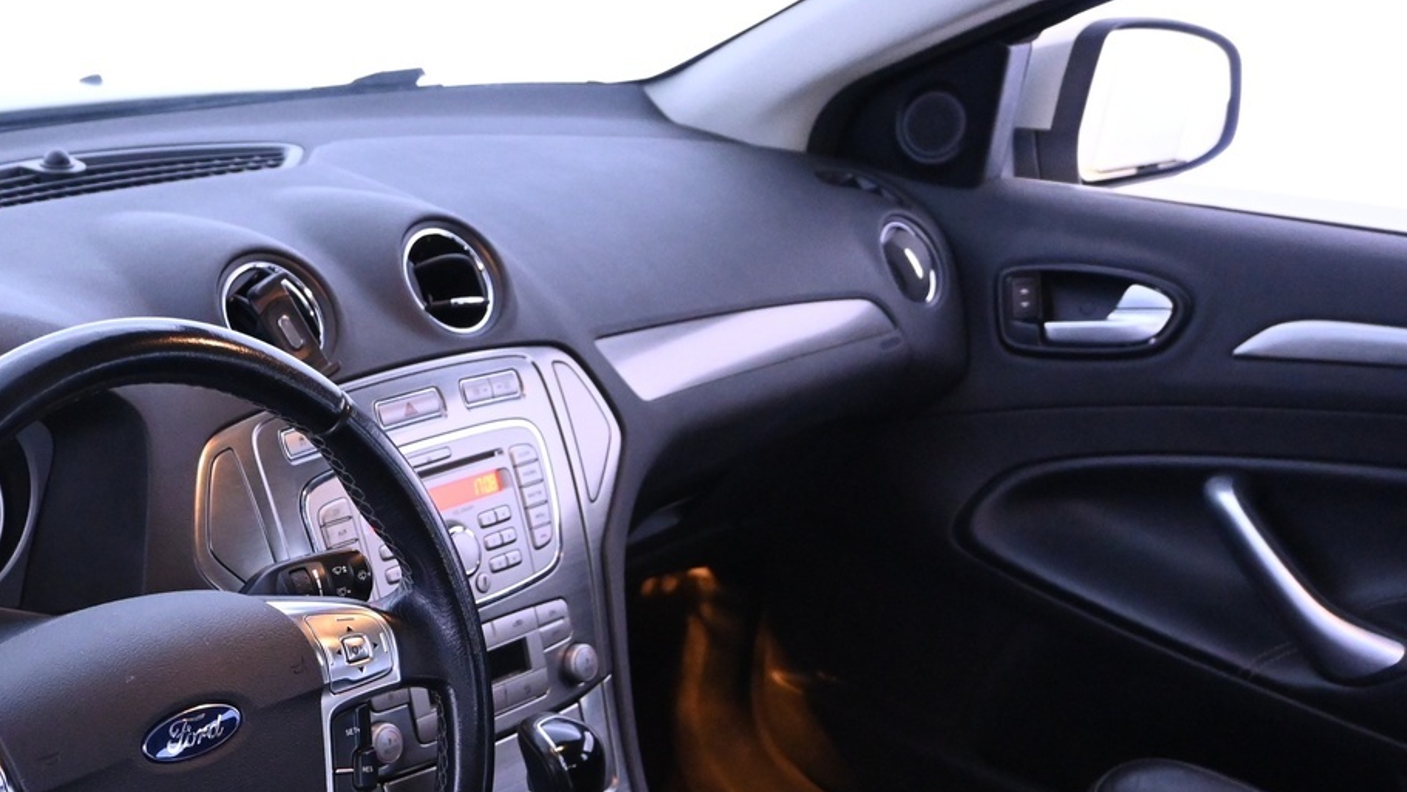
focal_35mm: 54
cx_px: 242
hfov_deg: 36.6
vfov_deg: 21.4
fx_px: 2033
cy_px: 767
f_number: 3.8
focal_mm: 19.5
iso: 3600
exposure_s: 1/30
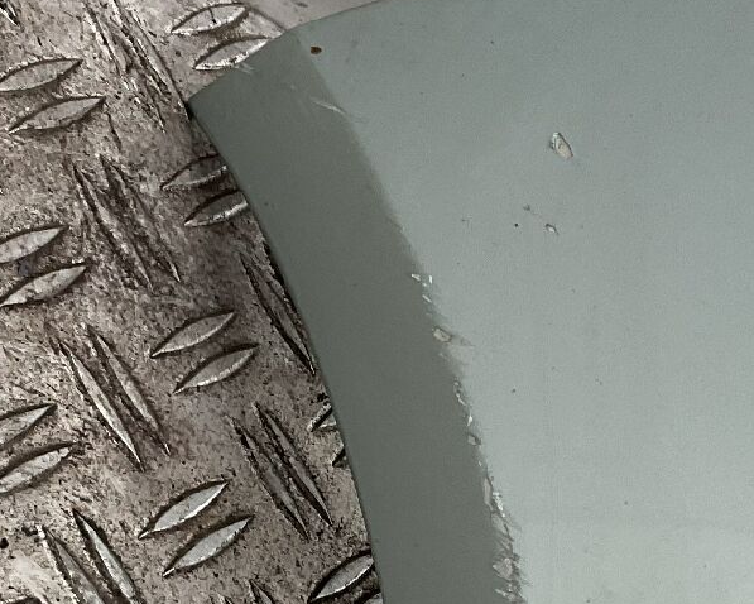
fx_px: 2031
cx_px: 371
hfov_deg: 21.0
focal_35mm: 91
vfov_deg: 16.5
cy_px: 617
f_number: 1.8
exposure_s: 1/50
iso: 40
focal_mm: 3
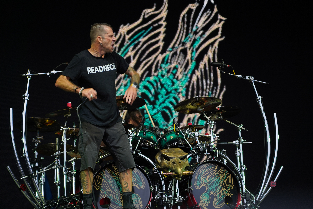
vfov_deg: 13.0
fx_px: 913
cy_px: 104
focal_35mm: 105
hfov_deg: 19.5
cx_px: 156
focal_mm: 105
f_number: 4
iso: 250
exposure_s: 1/125
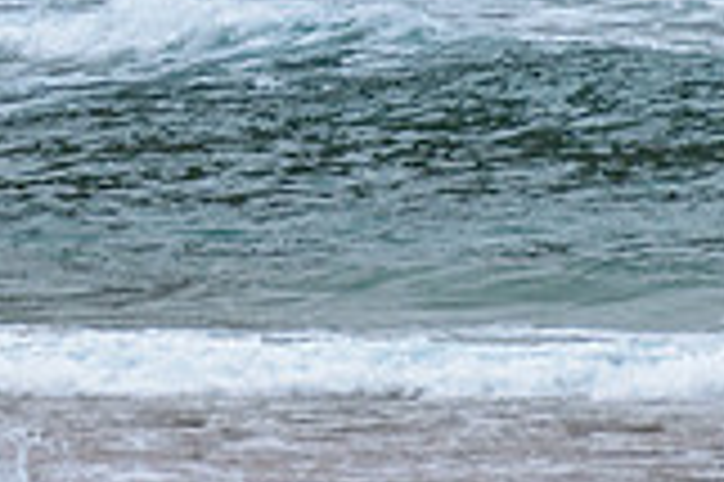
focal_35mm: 2210
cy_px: -197
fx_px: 44400
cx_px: -143
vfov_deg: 0.6
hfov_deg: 0.9
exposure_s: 1/2000
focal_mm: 500
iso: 400
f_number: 5.6
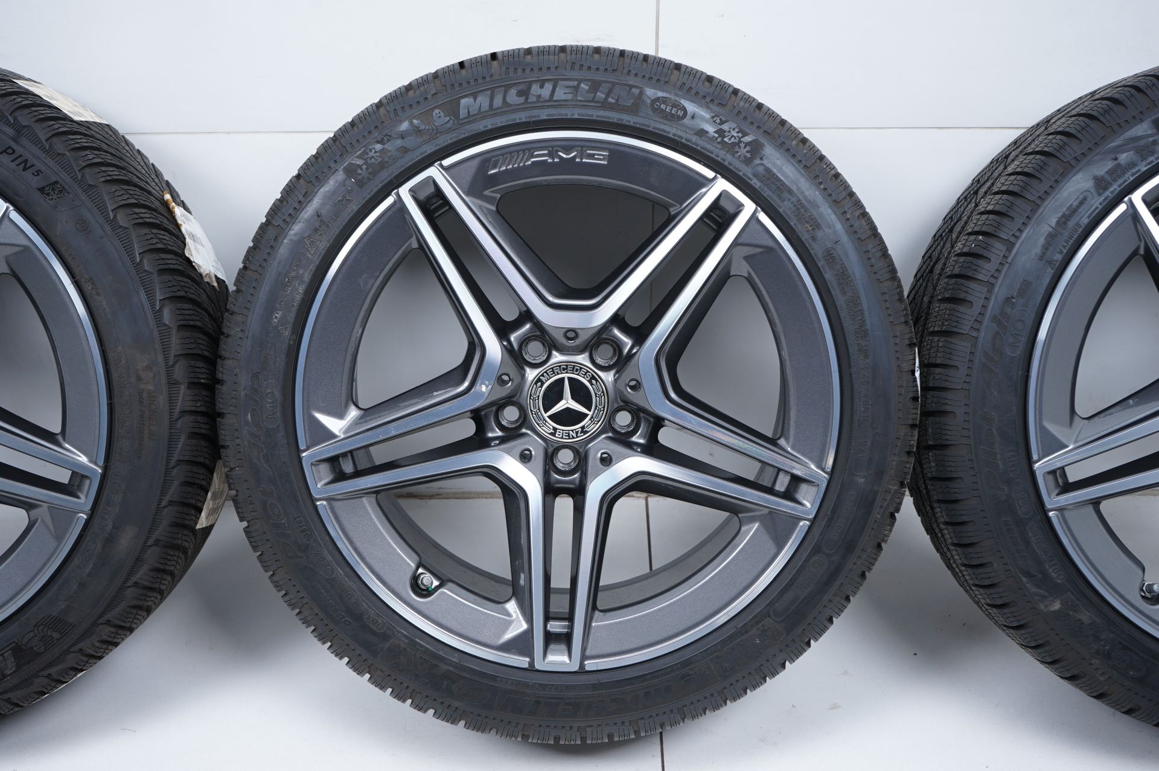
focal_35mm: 44
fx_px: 1415
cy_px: 386
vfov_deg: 30.5
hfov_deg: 44.5
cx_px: 580
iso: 250
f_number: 7.1
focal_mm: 44
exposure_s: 1/125
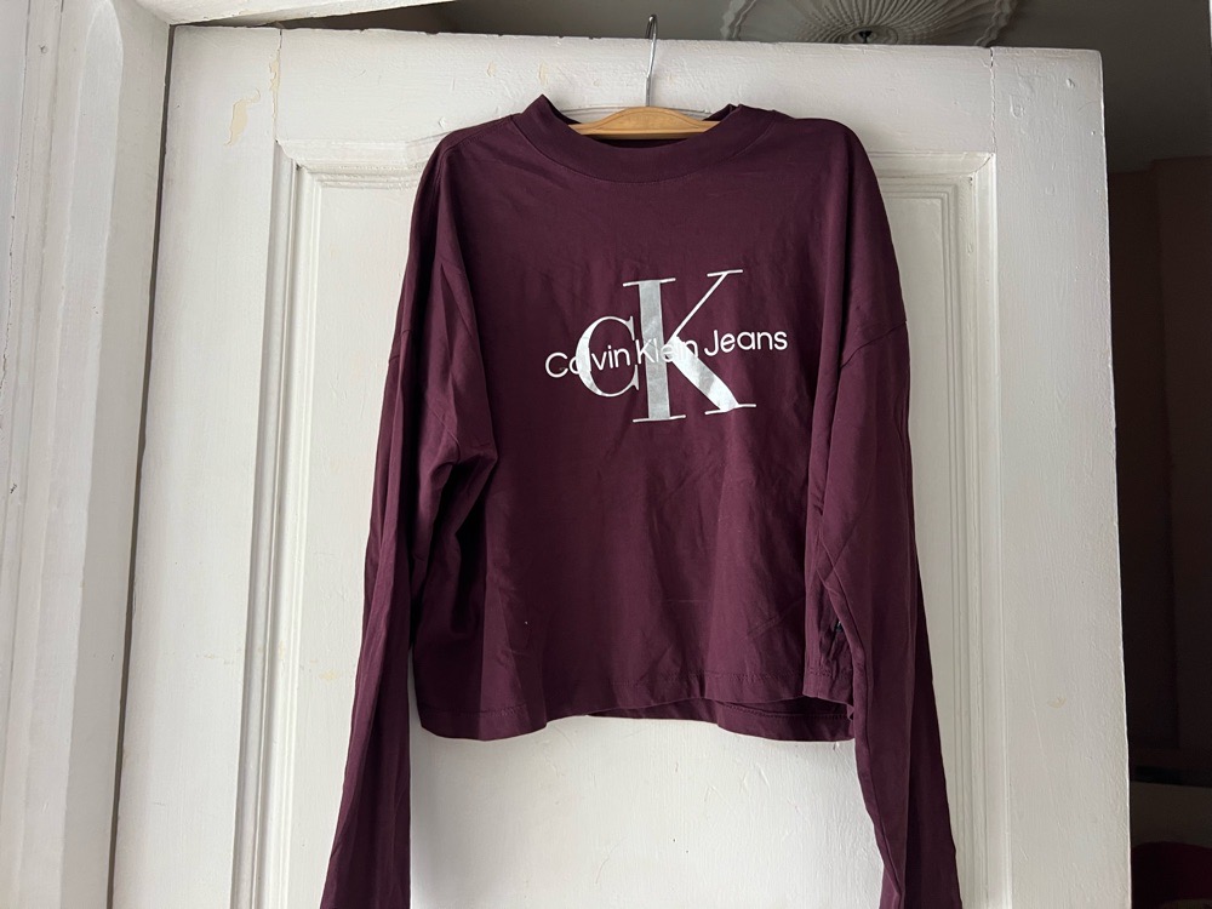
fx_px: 910
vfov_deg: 53.1
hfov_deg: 67.3
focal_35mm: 26
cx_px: 606
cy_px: 454
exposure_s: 1/60
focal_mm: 5.7
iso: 200
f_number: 1.5
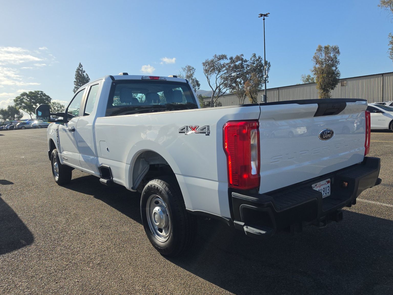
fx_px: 272
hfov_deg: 71.6
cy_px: 152
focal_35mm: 24
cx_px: 188
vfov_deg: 56.8
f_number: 1.4
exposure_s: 1/7940
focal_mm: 6.5
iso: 52
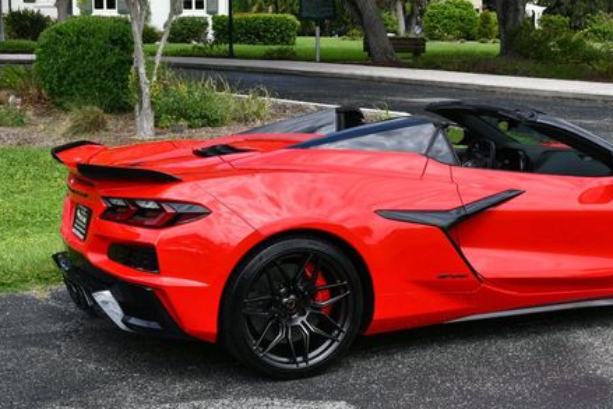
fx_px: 1192
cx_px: 406
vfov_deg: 19.4
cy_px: 131
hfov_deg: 28.7
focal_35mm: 70
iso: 140
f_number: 8
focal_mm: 24
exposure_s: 1/250
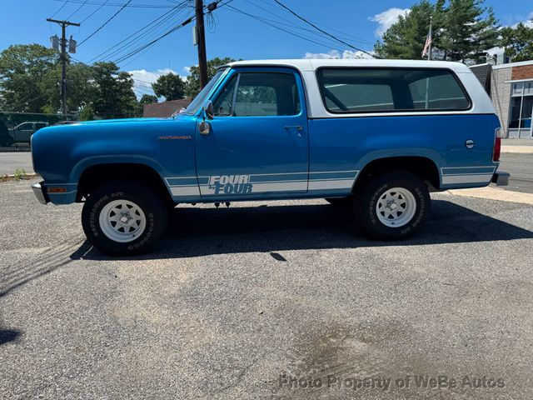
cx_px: 266
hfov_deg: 71.6
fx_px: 370
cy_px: 200
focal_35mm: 24
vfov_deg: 56.8
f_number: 1.78
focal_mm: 6.76
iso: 80
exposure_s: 1/3802
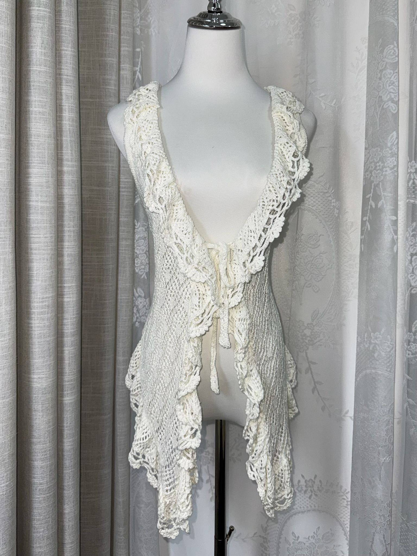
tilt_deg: -3.1
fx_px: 385
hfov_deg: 56.8
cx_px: 208
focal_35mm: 24
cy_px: 278
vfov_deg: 71.6
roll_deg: -1.4
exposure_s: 1/104
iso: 50
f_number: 1.78
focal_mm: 6.76
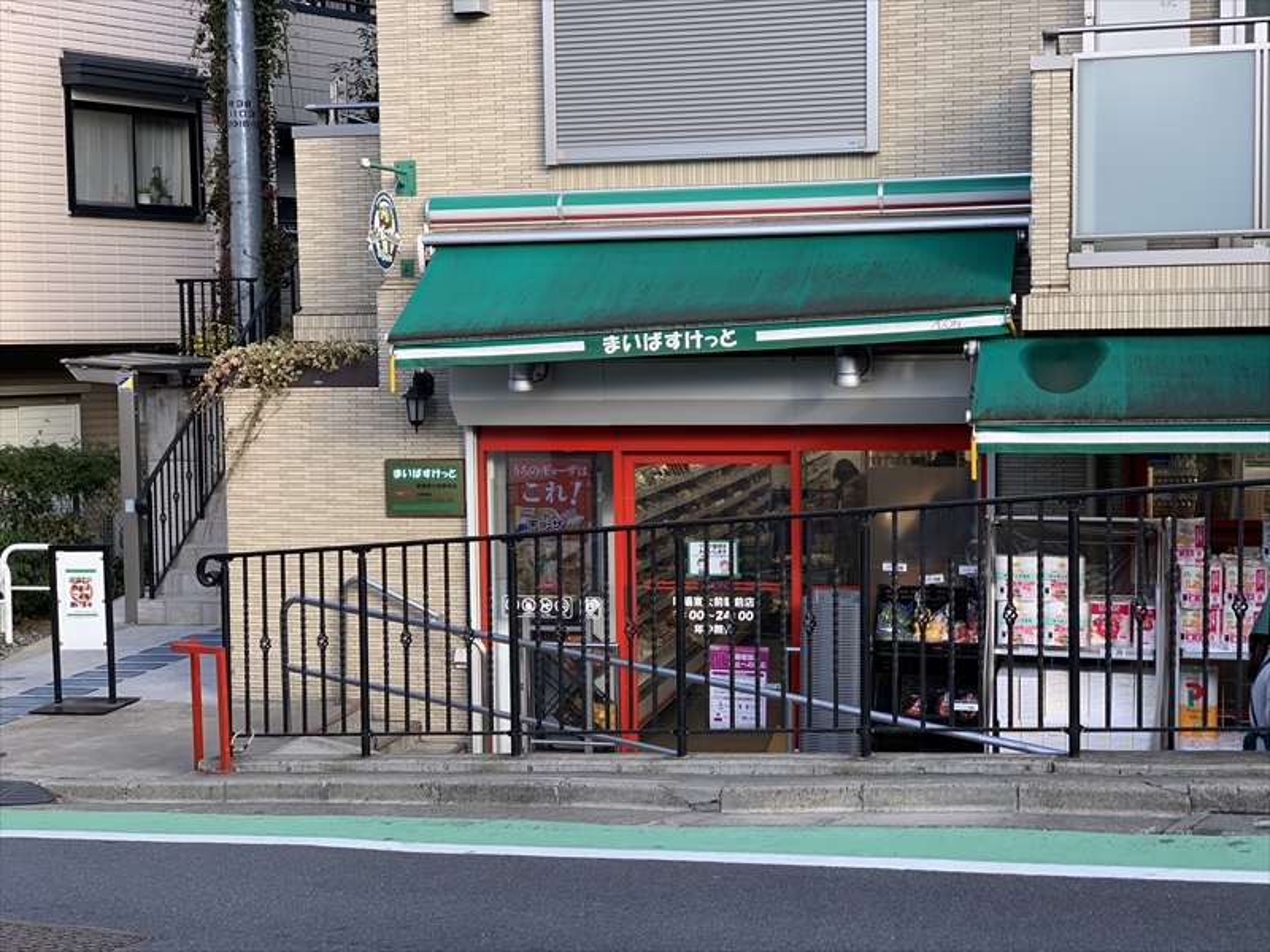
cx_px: 635
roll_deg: +0.1
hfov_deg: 36.8
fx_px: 1908
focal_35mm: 52
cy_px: 476
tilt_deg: -4.3
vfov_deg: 28.0
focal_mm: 6
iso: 16
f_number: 2.4
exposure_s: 1/82
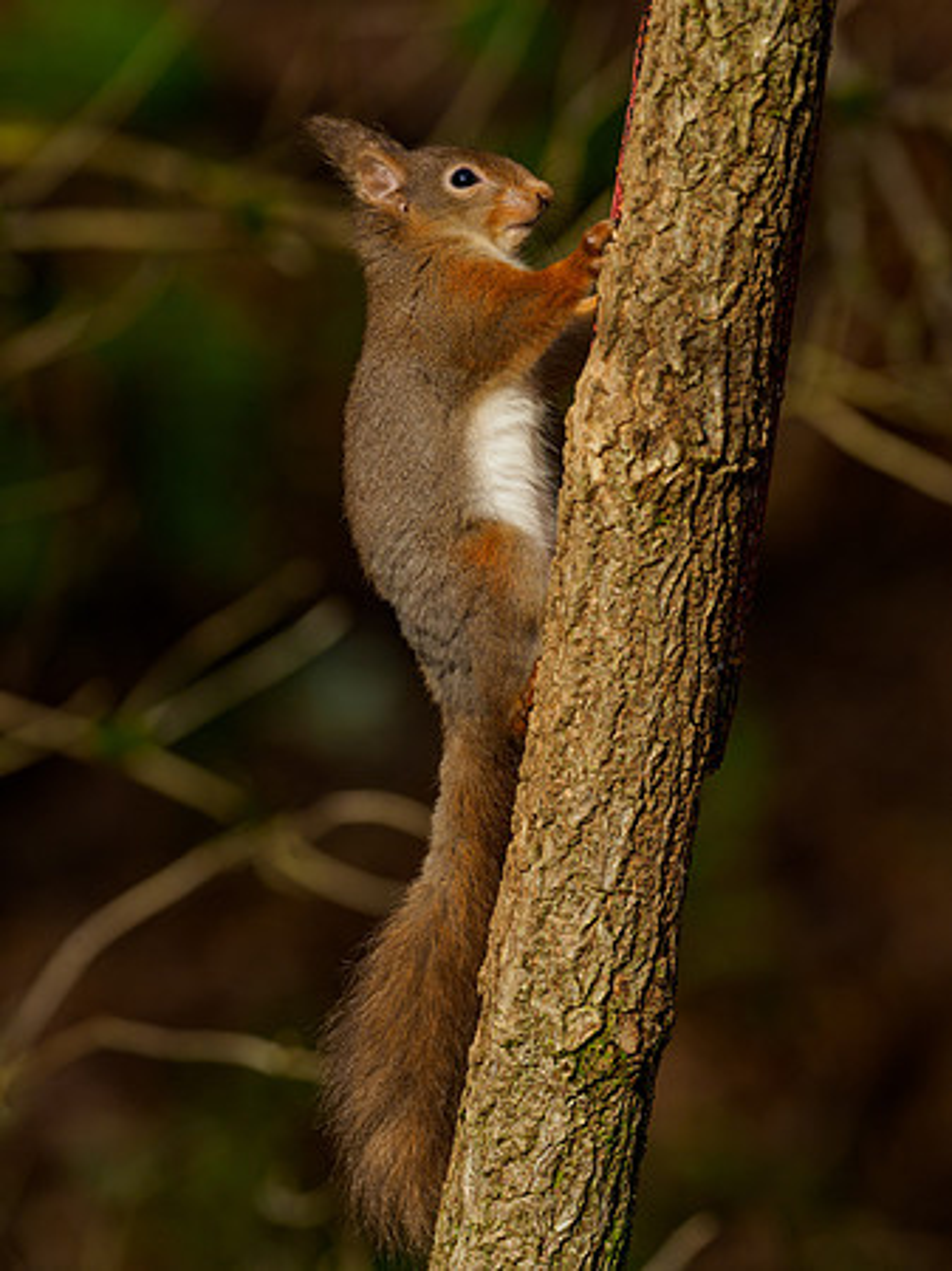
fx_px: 22059
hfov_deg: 2.5
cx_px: 476
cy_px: 636
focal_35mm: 601
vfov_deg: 3.3
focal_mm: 300
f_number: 5.6
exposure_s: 1/640
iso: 200
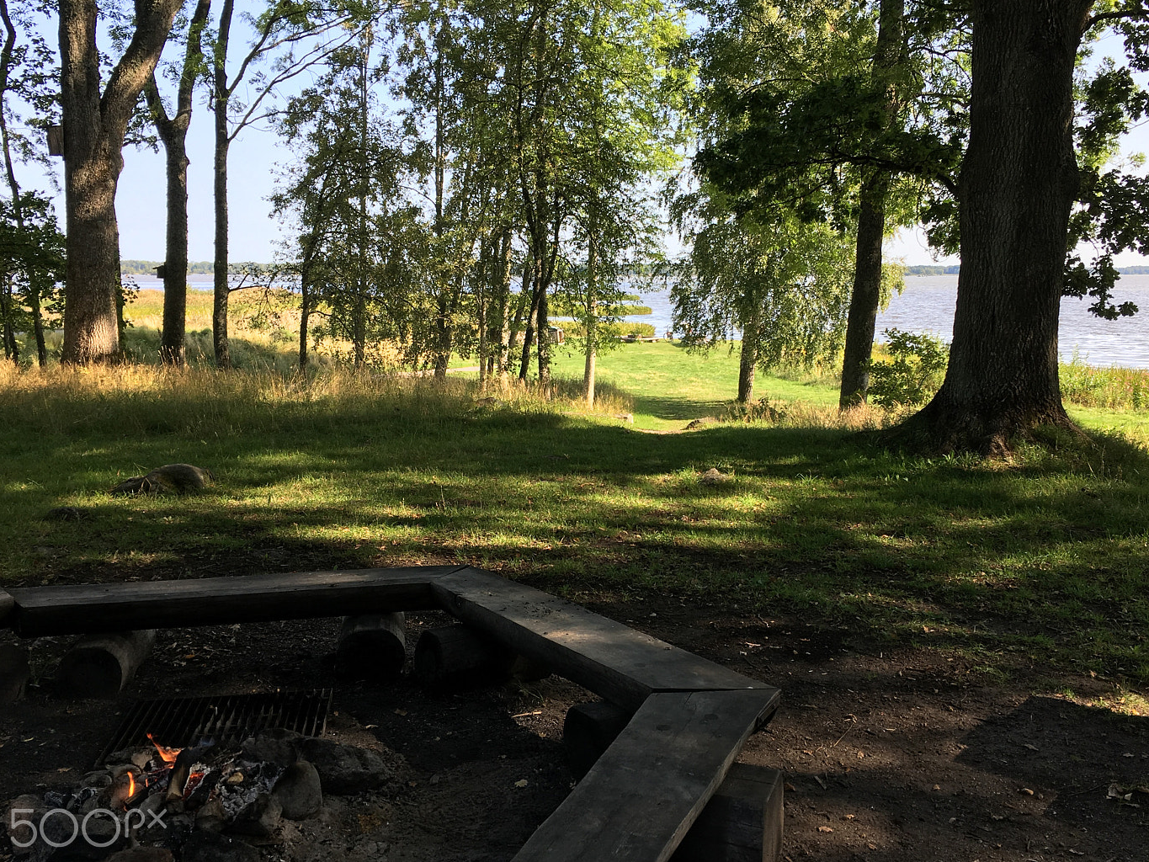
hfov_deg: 53.9
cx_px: 631
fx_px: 1129
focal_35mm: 34
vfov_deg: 41.8
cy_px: 434
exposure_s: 1/308
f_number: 2.2
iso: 25
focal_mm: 4.15
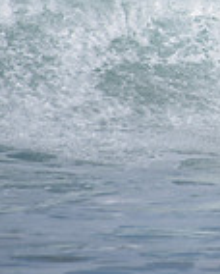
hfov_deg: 0.8
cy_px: -65
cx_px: 527
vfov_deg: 1.0
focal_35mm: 1913
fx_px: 15536
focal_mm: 500
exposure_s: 1/2500
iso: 250
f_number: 6.3
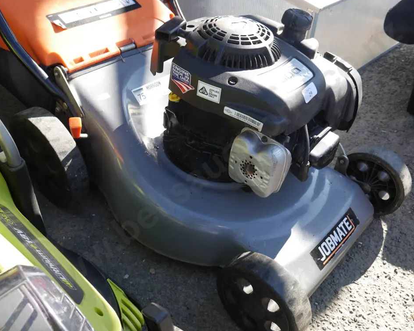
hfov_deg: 52.8
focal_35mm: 34
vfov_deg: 43.4
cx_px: 217
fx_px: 417
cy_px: 165
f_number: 5
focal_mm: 16
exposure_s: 1/160
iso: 200
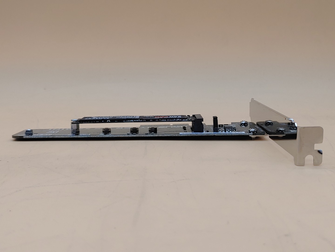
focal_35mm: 44
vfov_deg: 32.9
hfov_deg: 42.9
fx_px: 426
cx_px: 168
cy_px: 126
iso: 50
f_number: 1.8
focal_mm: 4.36
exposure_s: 1/165
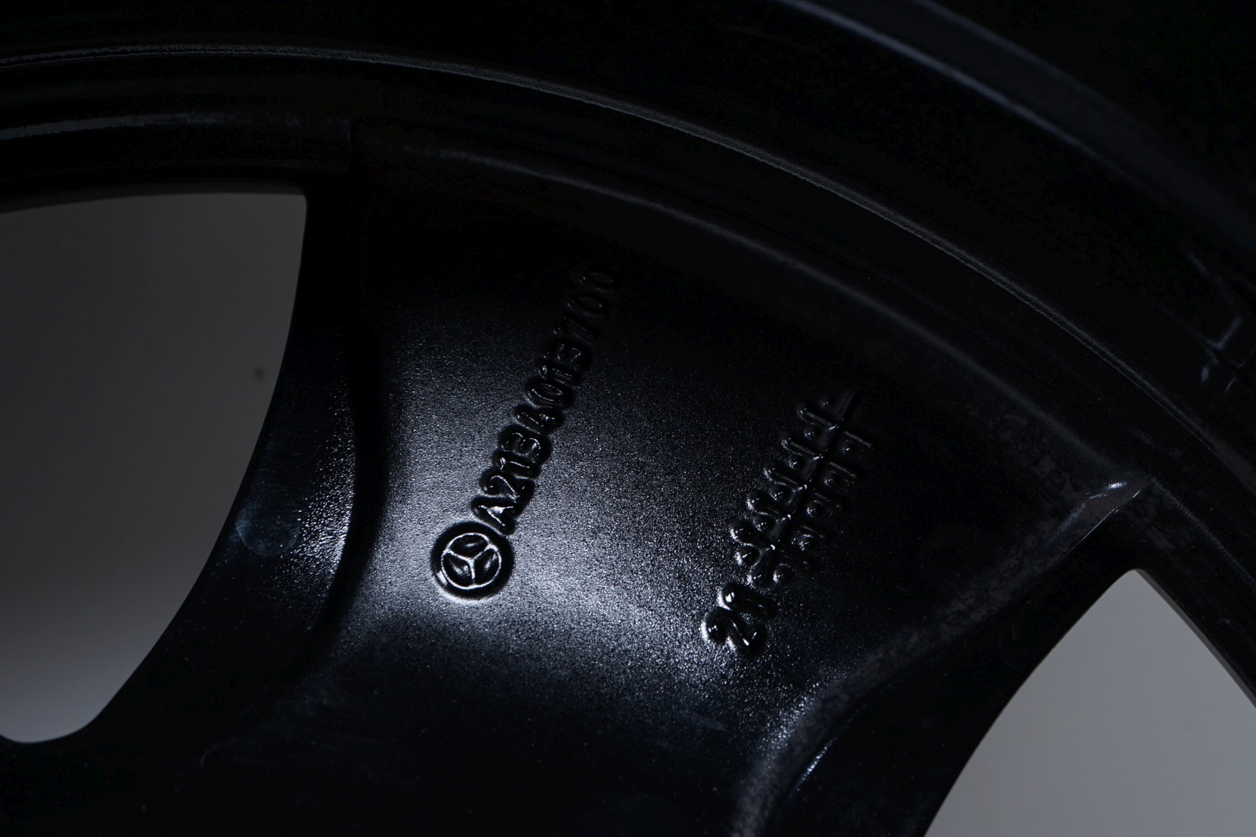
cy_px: 417
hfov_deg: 31.9
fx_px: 2198
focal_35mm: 63
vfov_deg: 21.6
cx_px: 646
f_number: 7.1
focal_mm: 60
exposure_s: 1/100
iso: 250
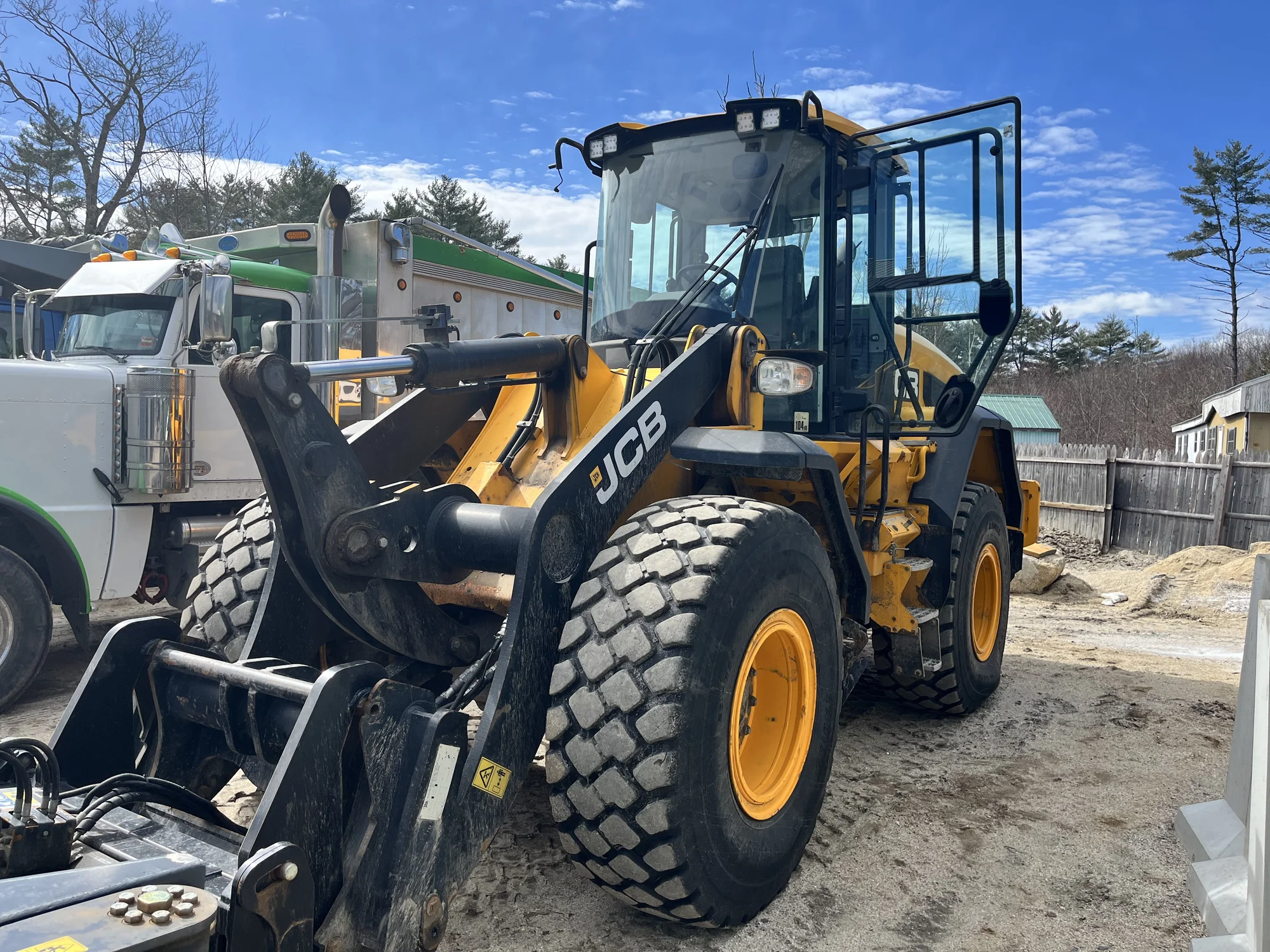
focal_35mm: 26
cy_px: 476
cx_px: 635
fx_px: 954
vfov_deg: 53.1
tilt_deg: +2.1
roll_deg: +0.7
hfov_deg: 67.3
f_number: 1.6
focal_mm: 5.1
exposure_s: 1/1957
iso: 50
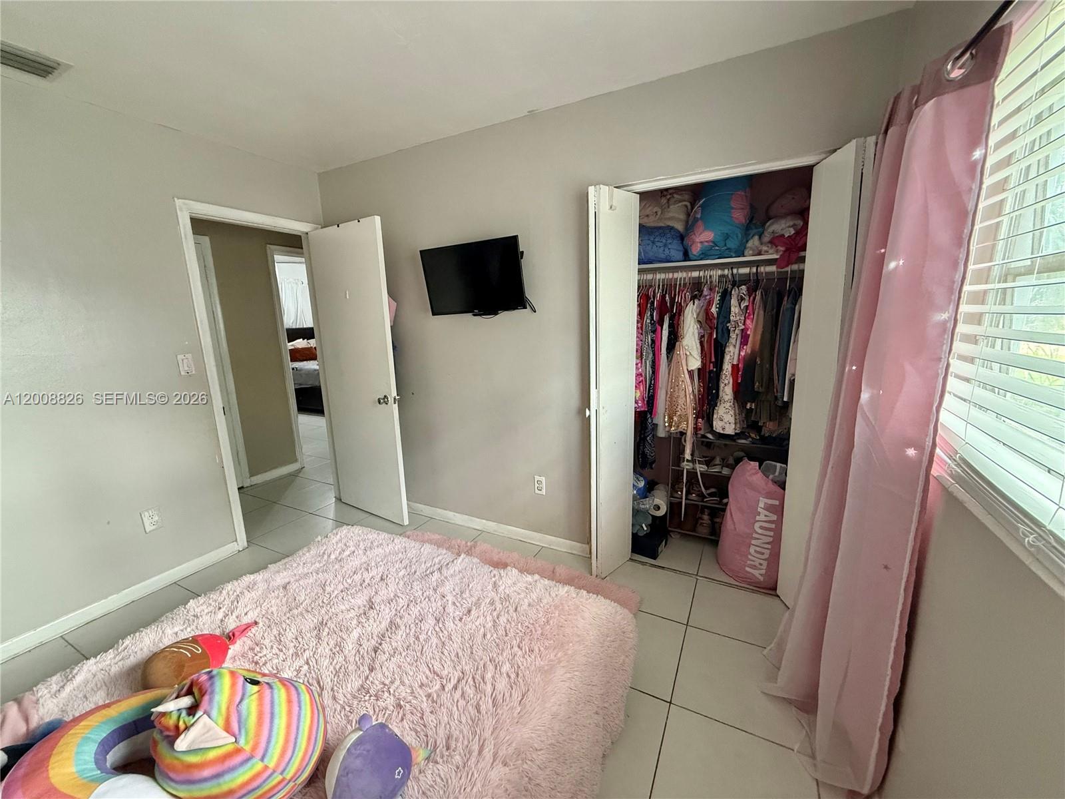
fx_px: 431
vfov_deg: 85.7
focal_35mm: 14
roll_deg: +1.5
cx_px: 532
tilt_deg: -11.2
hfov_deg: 102.1
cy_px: 400
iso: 320
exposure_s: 1/60
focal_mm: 2.22
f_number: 2.2
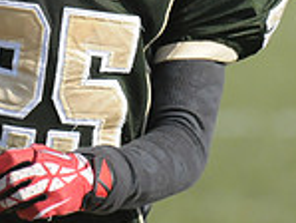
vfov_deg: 1.0
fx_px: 12939
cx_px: 18
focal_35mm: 1512
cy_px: -122
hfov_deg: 1.3
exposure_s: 1/6400
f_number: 4
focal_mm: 270
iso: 1600
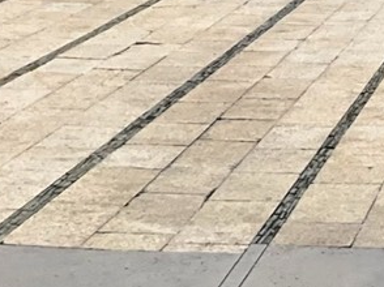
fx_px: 1751
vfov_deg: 8.3
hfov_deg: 12.1
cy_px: -487
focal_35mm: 158
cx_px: 525
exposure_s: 1/700
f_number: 1.8
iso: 25
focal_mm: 3
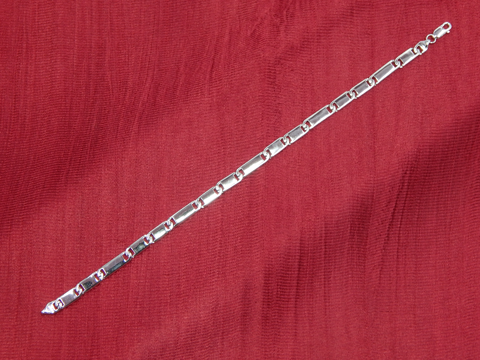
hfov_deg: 28.2
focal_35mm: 69
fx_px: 957
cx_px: 240
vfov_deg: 21.3
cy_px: 180
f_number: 4.1
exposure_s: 1/100
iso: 125
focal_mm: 12.3
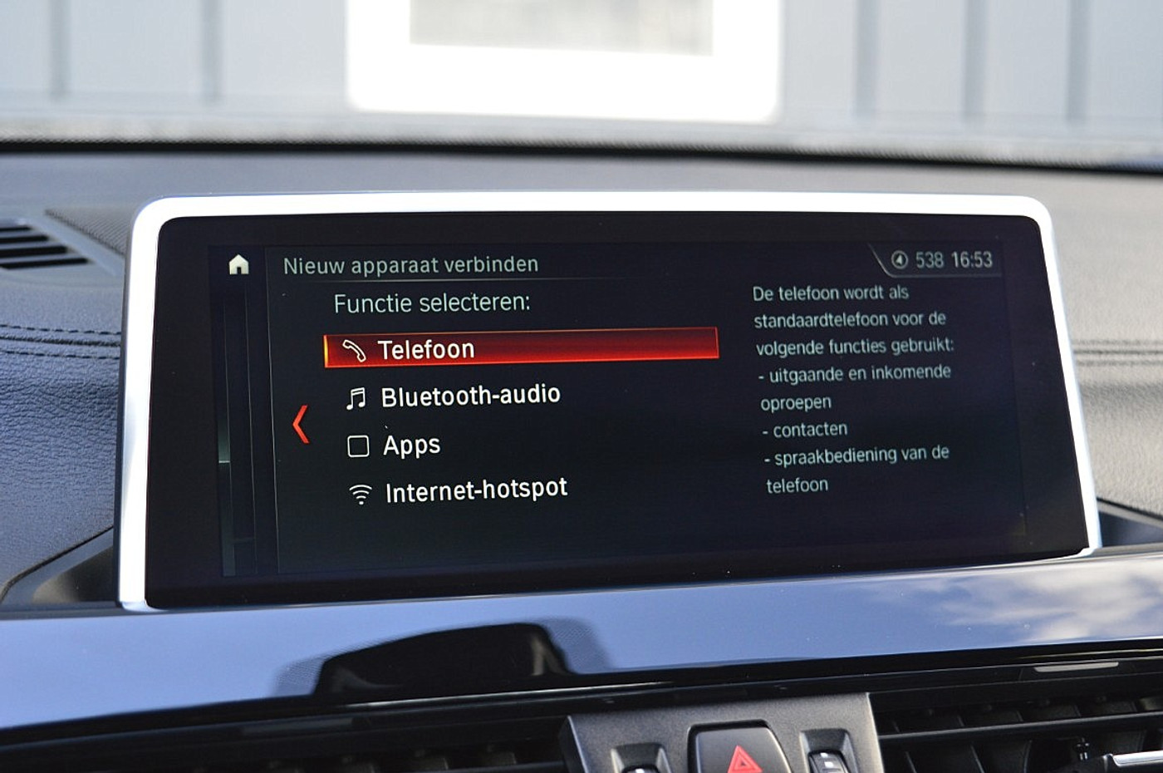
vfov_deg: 23.7
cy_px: 386
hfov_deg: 35.1
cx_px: 582
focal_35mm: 57
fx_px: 1839
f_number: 5
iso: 800
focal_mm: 38
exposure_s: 1/60
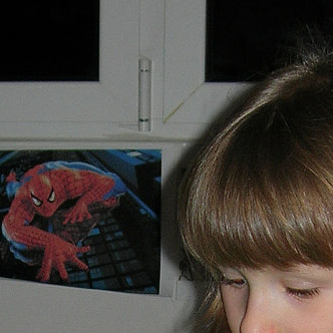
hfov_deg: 10.8
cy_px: 553
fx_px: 1763
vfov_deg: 10.3
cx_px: 153
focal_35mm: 162
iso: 64
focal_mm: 7.8
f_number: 2.8
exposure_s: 1/60.1
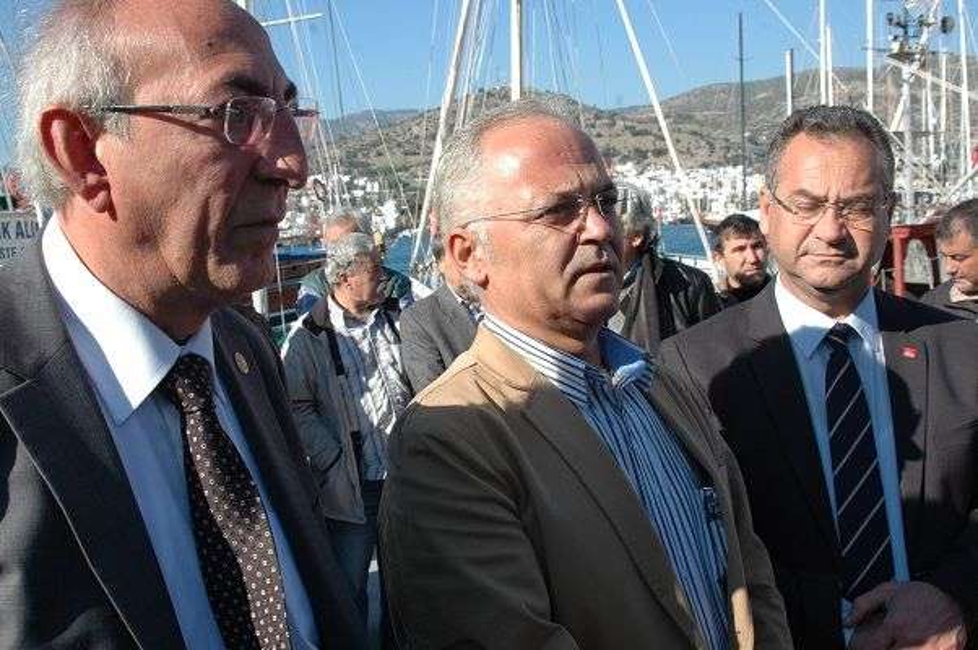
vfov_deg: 31.8
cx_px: 489
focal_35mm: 42
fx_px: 1140
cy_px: 325
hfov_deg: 46.4
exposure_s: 1/320
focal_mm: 28
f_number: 9
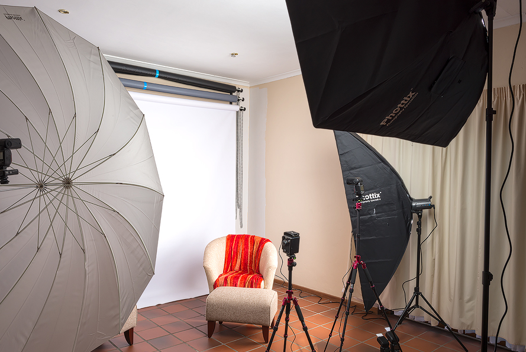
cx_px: 260
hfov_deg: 67.3
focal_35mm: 27
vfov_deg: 48.0
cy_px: 188
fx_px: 395
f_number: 16
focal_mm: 24
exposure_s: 1/60
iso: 160
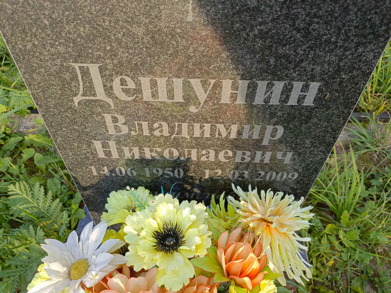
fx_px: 282
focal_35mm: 25
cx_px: 196
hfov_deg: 69.4
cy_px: 146
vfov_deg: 54.9
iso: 110
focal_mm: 4.76
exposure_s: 1/209
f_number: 1.69
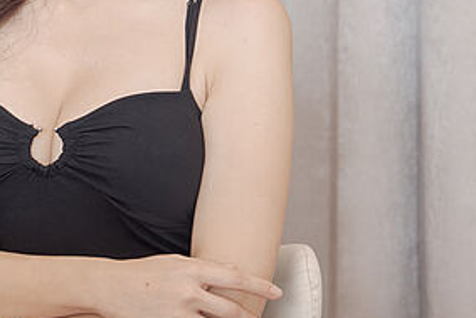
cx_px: -44
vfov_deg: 10.8
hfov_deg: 15.7
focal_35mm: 127
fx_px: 1680
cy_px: 122
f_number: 2.8
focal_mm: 41
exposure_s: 1/60
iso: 1000
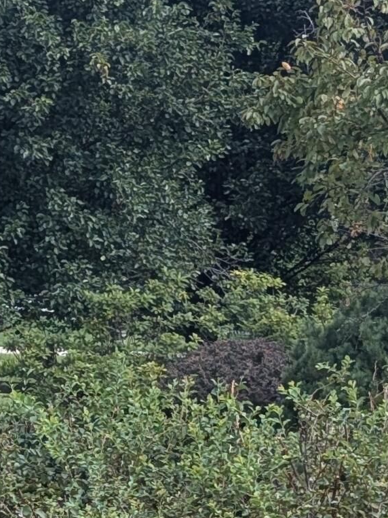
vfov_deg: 10.2
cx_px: -488
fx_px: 2885
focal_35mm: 193
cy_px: 547
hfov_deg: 7.3
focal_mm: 6.9
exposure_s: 1/255
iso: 21
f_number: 1.68
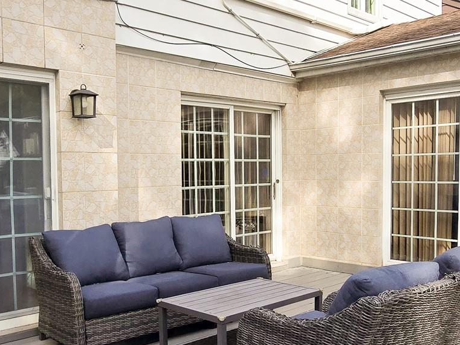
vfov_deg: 40.6
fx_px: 465
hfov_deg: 52.5
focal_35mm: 35
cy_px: 193
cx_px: 207
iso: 50
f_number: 2.2
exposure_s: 1/1500
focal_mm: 2.2
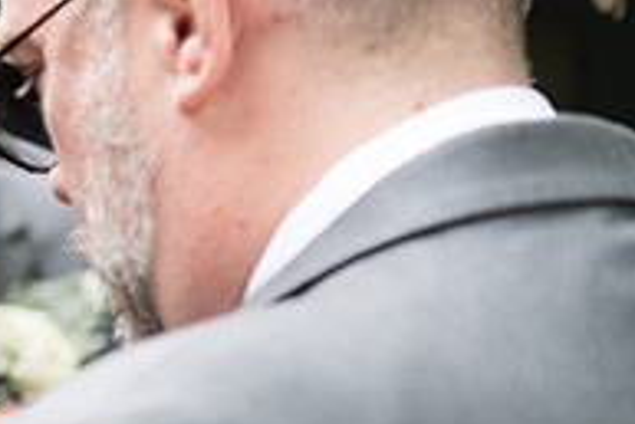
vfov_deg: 7.1
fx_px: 3442
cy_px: 212
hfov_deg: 10.2
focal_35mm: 195
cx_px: -303
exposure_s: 1/125
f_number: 2.8
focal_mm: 65
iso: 220
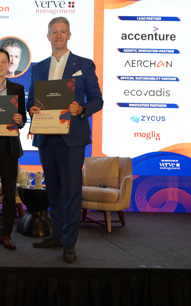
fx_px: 375
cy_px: 152
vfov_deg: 44.4
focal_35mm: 45
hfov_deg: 26.0
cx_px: -30
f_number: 4
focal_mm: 29
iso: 1250
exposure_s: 1/160
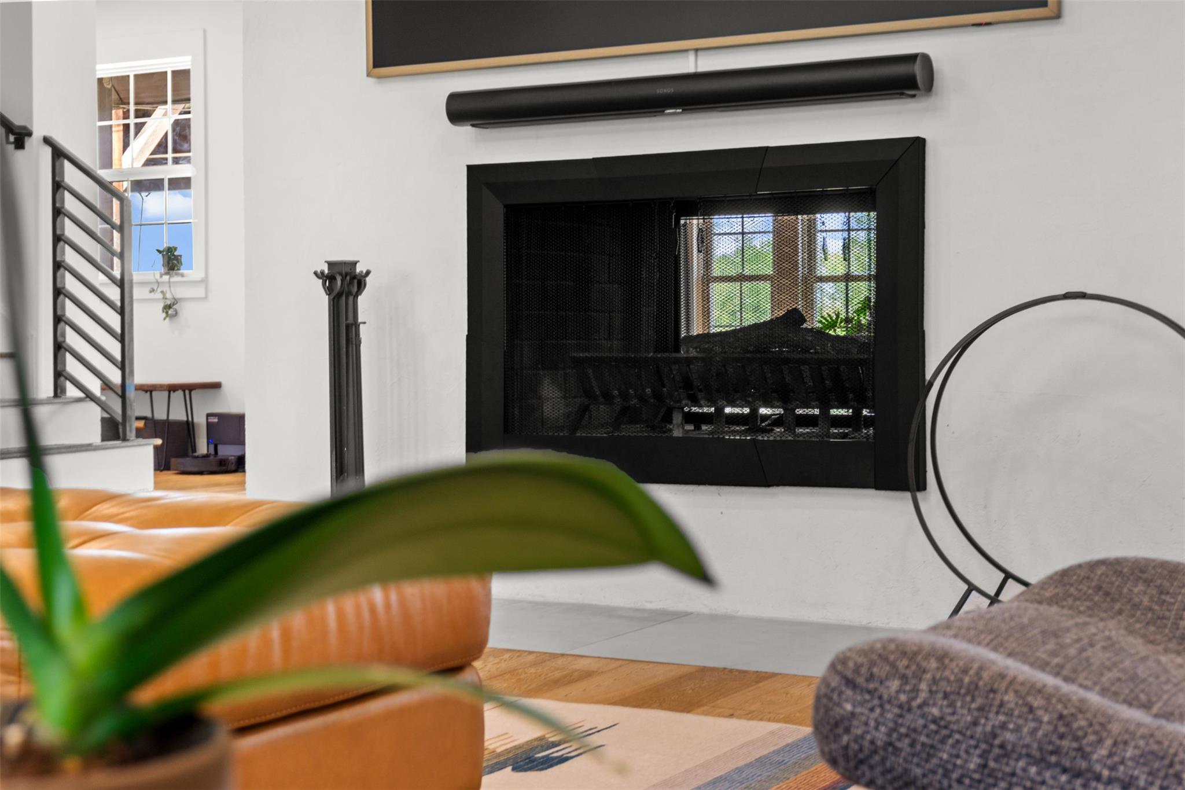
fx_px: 1728
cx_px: 592
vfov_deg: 25.7
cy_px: 395
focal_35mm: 52
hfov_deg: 37.9
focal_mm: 35
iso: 200
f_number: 8
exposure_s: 1/3
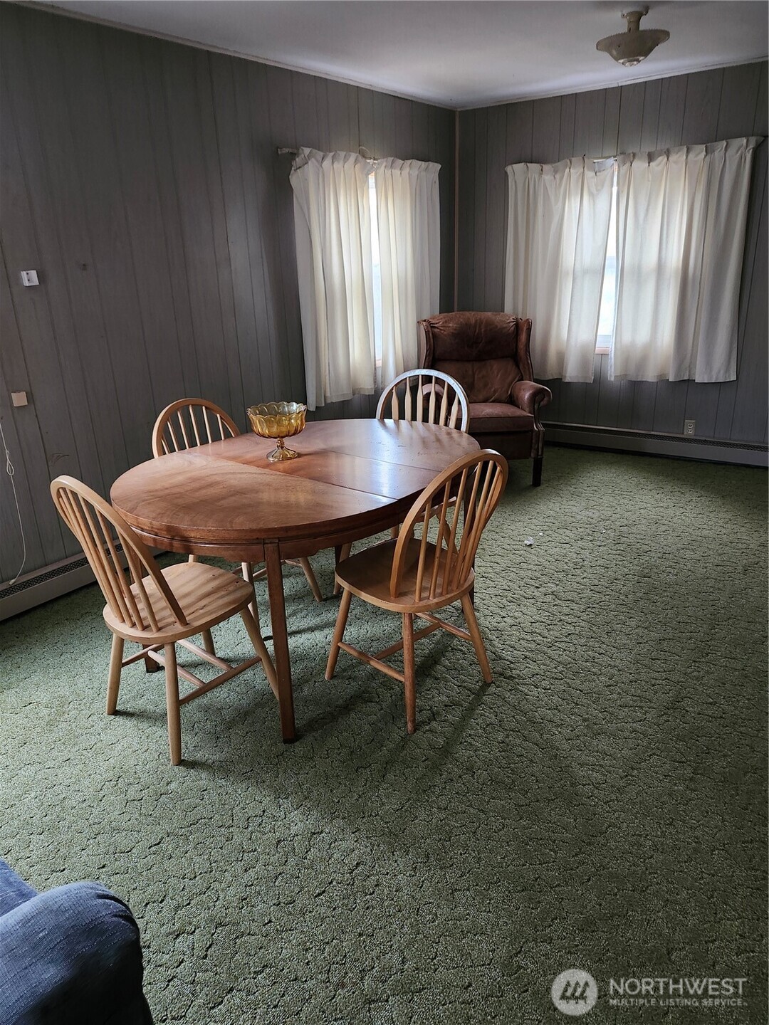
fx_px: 681
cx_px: 384
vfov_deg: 73.9
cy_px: 512
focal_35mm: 23
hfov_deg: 58.9
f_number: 1.8
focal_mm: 5.54
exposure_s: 1/30
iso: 640
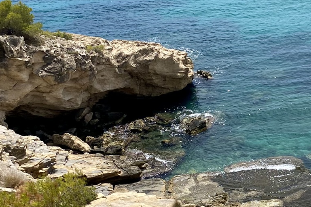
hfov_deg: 25.3
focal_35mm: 72
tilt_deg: -28.8
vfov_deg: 18.8
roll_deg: +0.3
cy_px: 147
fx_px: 622
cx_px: 370
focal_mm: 4.25
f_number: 1.8
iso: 32
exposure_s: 1/3731
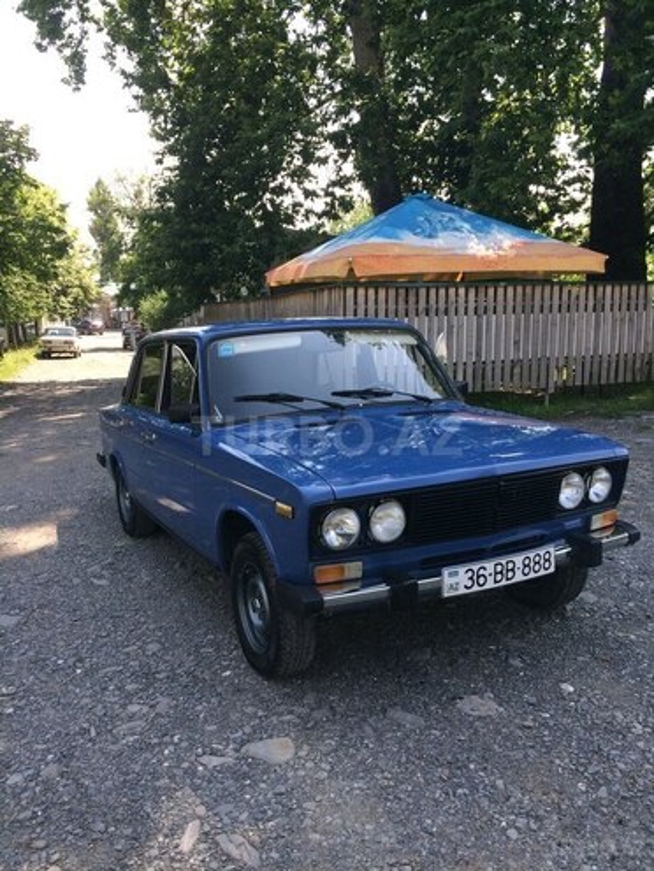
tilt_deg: -7.5
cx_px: 327
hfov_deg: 48.2
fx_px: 731
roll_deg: -1.7
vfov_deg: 61.7
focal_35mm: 29
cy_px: 436
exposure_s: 1/540
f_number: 2.2
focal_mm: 4.15
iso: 32
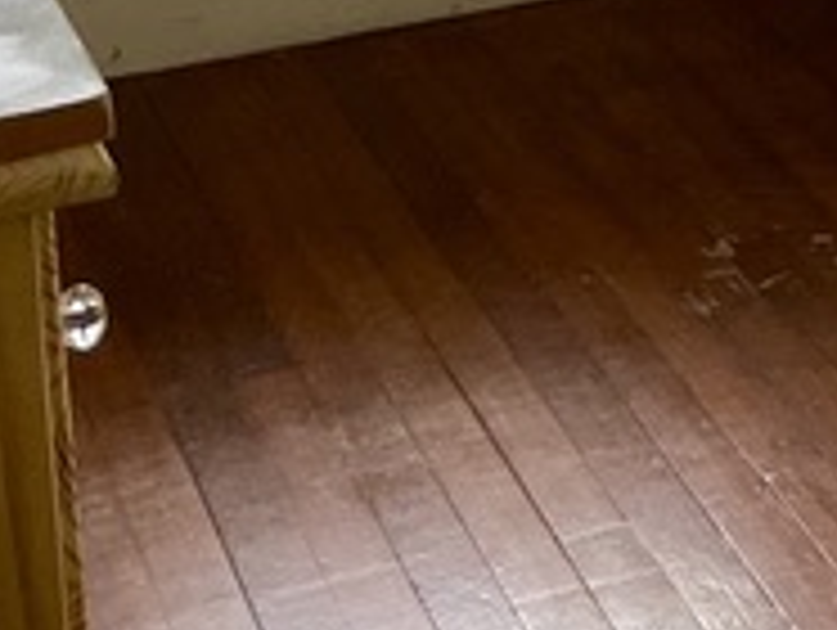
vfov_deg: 9.5
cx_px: 1350
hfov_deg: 12.9
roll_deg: +2.9
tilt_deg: -6.1
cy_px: -783
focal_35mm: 143
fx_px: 3462
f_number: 1.6
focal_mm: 4.2
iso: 100
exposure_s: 1/120
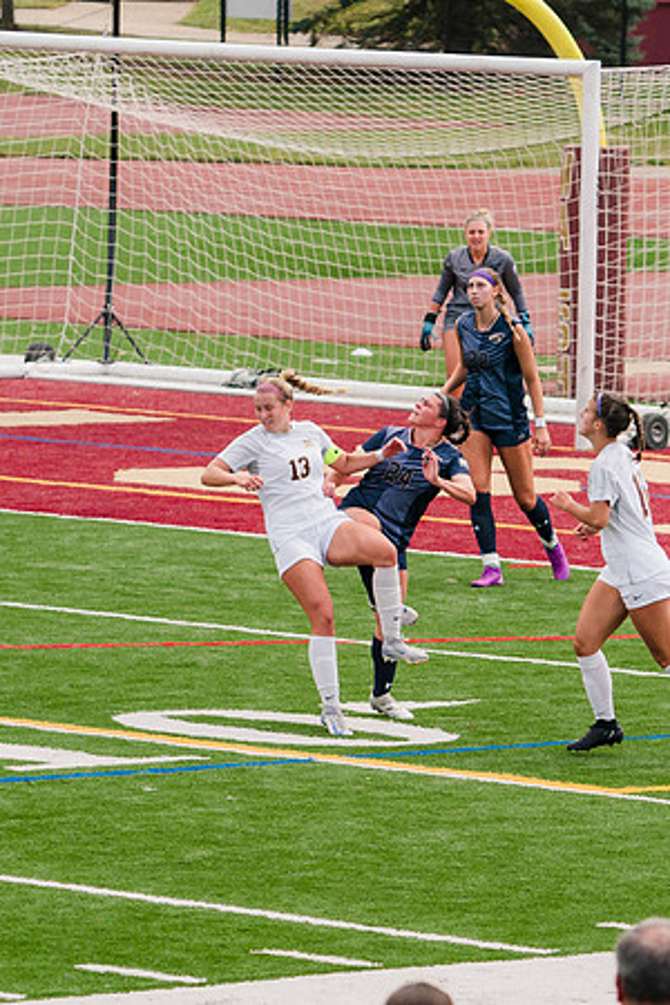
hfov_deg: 3.8
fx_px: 10004
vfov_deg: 5.8
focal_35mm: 358
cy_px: 600
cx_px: 400
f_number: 5.6
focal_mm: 200
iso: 500
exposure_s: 1/1600
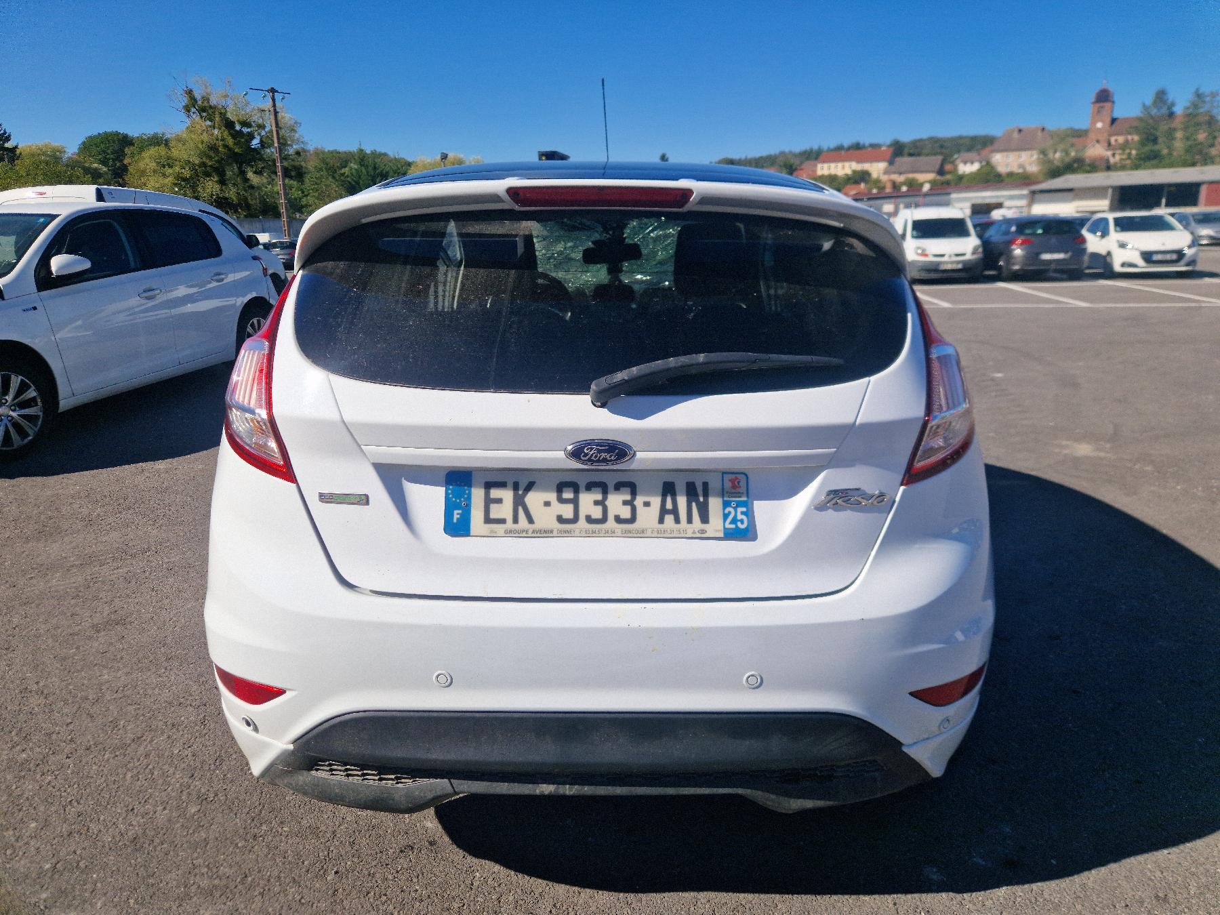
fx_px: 811
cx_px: 610
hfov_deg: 73.9
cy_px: 458
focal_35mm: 23
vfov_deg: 58.9
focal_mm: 5.4
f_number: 1.8
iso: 50
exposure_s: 1/2500
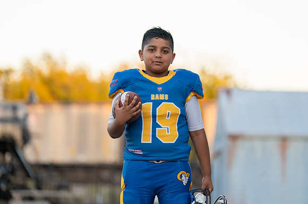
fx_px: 1214
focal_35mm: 142
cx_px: 158
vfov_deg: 9.6
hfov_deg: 14.5
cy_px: 99
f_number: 2.8
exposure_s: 1/320
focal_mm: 135
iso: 500
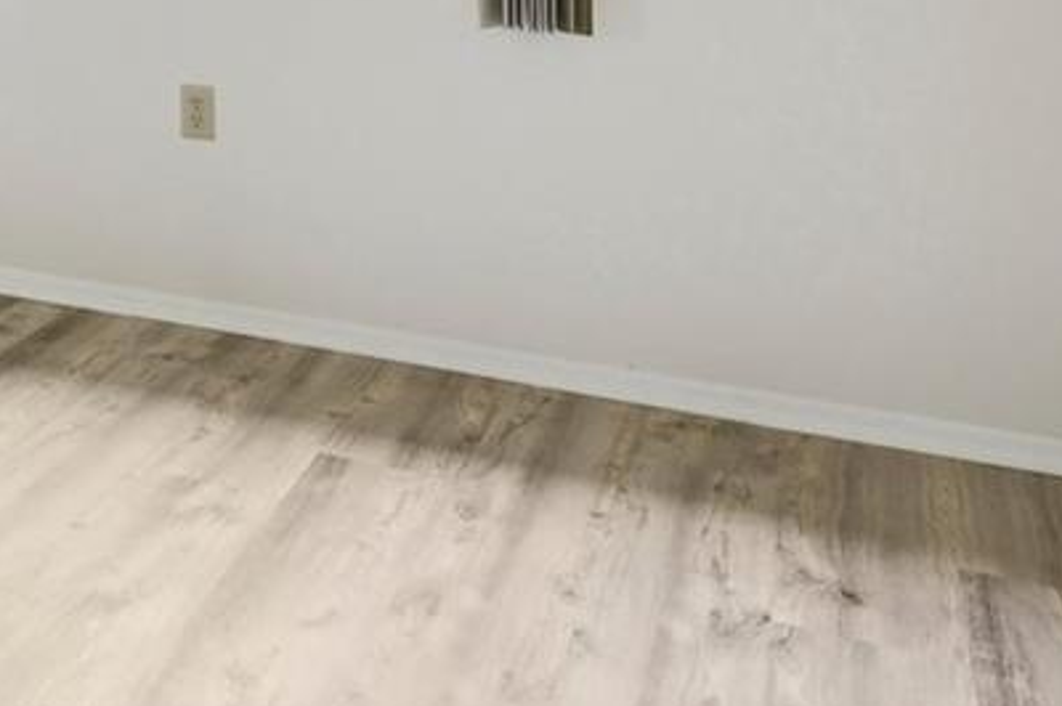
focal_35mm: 56
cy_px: -224
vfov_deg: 21.7
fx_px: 1651
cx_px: -348
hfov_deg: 28.6
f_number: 8
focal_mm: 14
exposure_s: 1/100
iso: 400
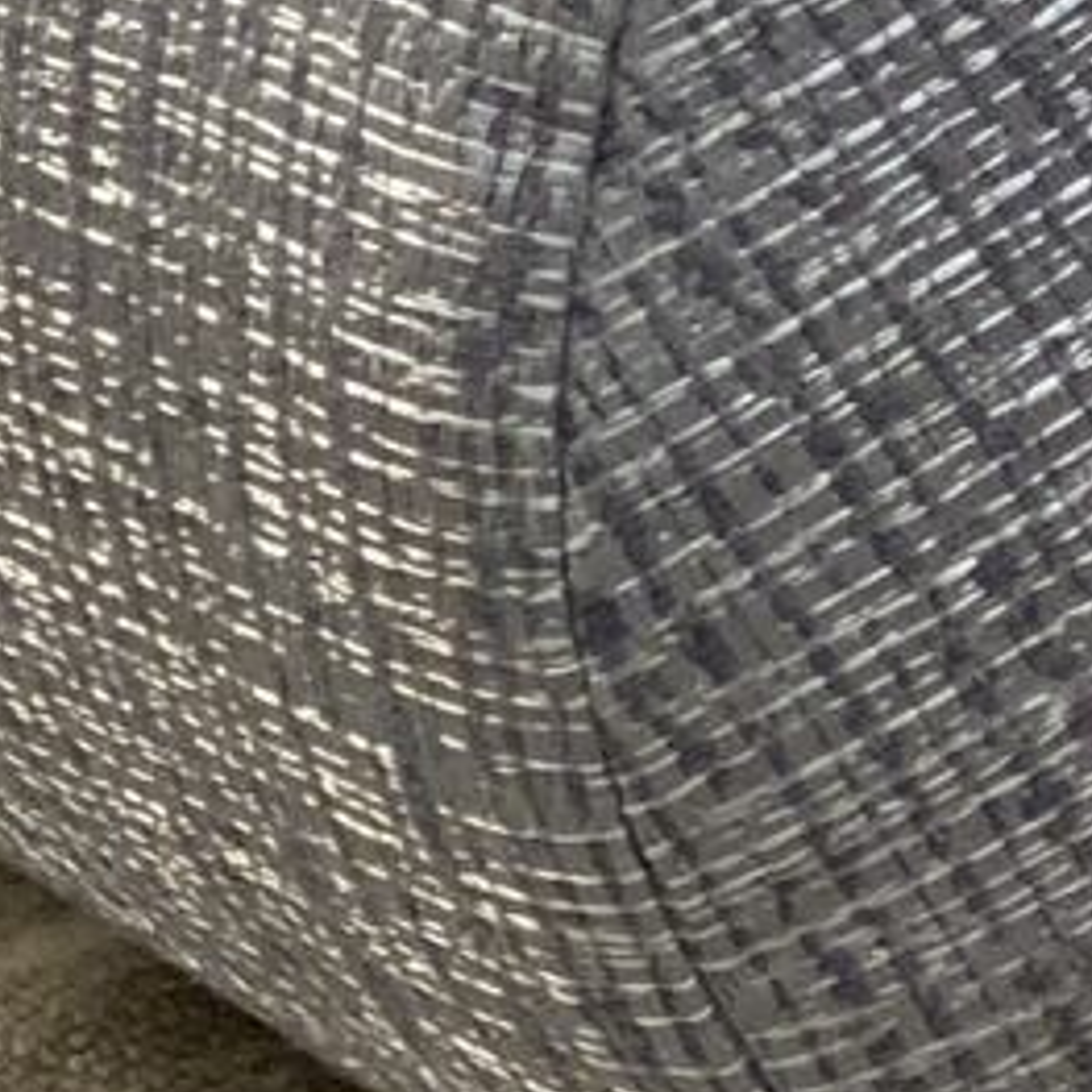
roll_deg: +4.2
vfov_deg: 3.8
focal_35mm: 448
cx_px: 1304
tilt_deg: -12.4
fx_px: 15989
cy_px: -2504
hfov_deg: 3.9
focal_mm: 6
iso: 20
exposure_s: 1/500
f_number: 2
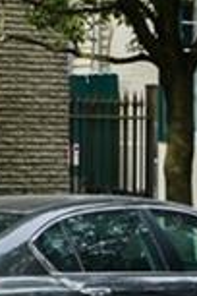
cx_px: -647
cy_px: -23
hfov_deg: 6.4
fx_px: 1371
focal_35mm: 167
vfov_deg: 12.1
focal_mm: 25
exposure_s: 1/125
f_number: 11
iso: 800
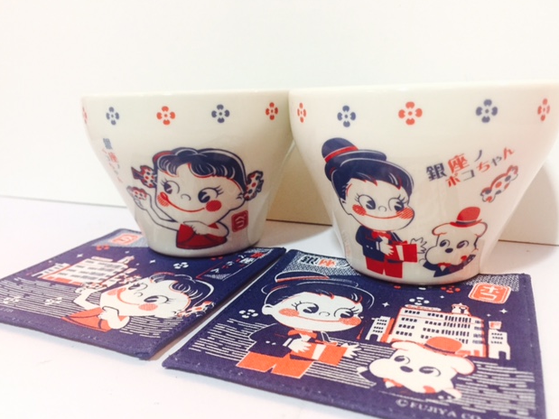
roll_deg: +0.1
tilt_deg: -13.2
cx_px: 278
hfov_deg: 60.0
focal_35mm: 30
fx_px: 484
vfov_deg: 46.8
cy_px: 210
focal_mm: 4.15
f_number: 2.2
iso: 200
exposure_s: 1/33
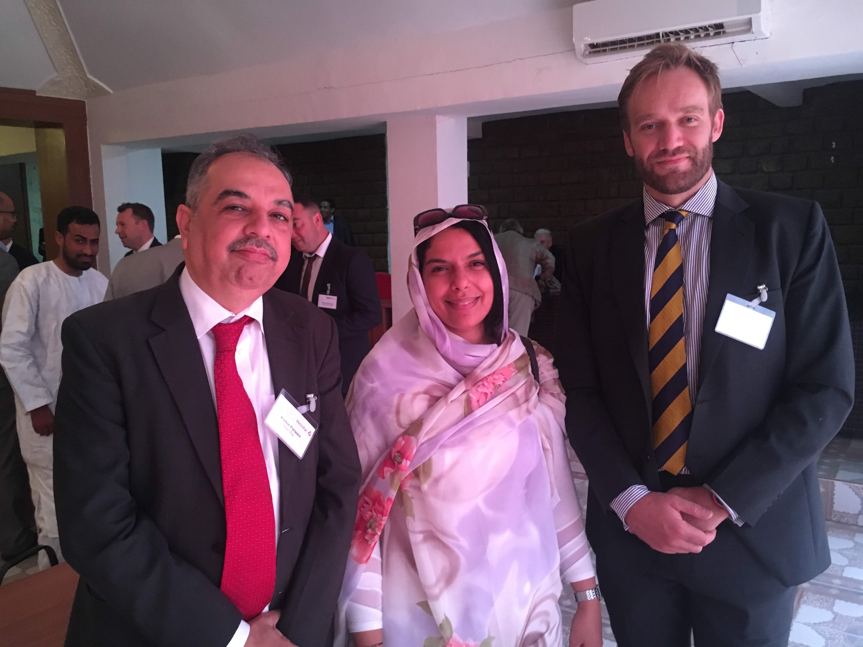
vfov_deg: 48.2
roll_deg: +1.0
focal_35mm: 29
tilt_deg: -9.1
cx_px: 432
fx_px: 723
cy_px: 324
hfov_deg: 61.7
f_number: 2.2
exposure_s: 1/17
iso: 200
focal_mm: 4.15
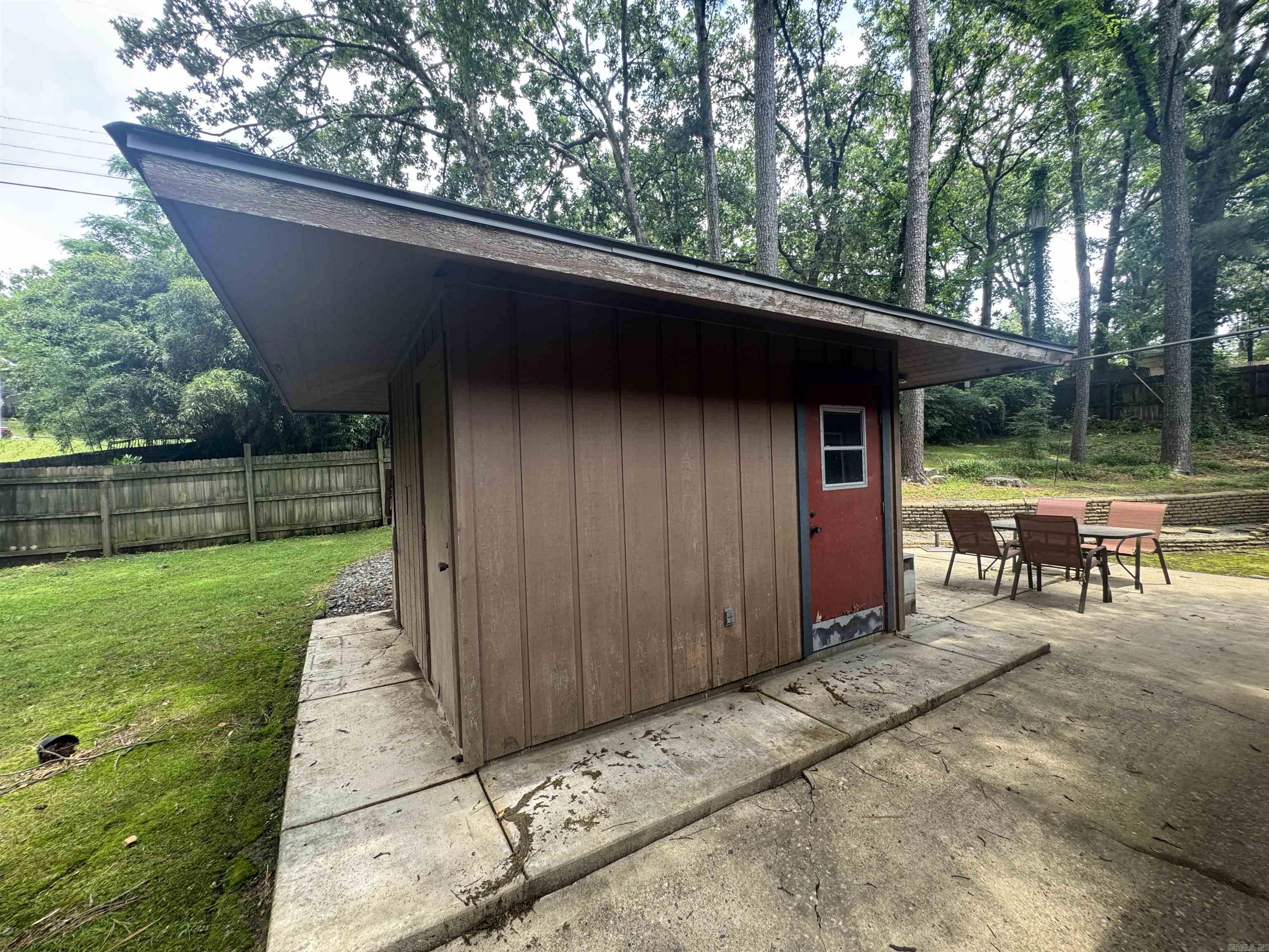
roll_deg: +2.6
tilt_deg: -1.2
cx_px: 634
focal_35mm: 14
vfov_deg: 85.7
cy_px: 476
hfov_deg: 102.1
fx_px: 513
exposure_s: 1/99
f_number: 2.2
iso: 64
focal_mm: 2.22
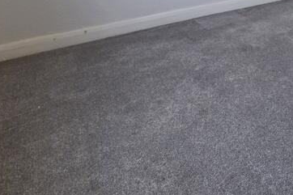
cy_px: -55
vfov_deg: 30.8
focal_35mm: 34
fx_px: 277
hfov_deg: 43.4
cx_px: 322
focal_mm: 2.2
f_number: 2.2
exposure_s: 1/100
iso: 80
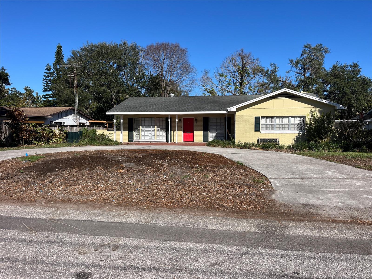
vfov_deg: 53.1
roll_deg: -0.4
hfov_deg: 67.3
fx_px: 279
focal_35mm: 26
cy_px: 140
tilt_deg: -2.8
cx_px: 186
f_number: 1.6
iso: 50
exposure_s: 1/4310
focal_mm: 5.1
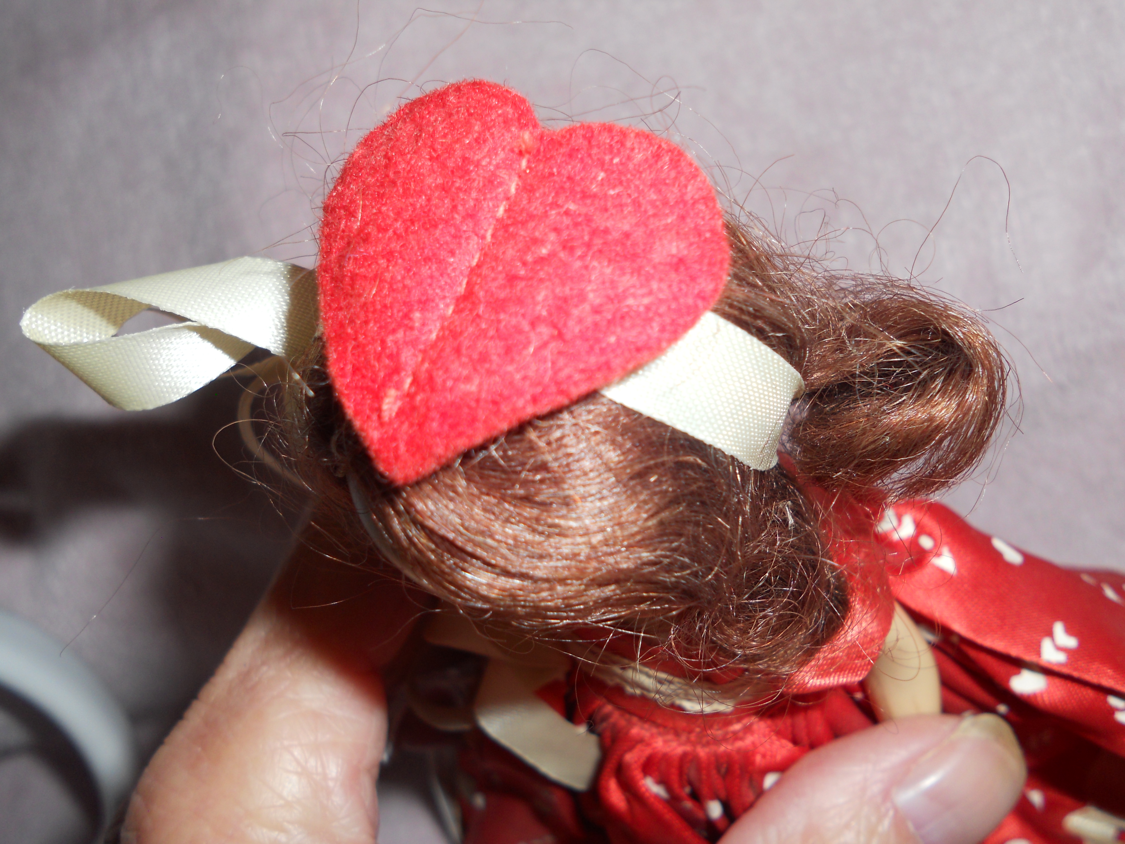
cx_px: 562
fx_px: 1040
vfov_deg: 44.2
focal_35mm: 32
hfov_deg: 56.8
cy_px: 422
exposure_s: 1/25
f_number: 8.8
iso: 80
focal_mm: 5.8
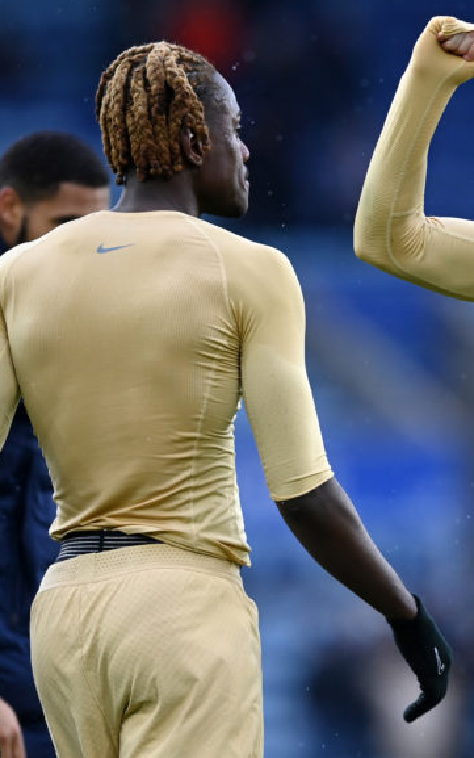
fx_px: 14932
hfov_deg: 1.8
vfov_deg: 2.9
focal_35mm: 723
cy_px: 347
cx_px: 488
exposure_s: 1/1600
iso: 1600
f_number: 3.5
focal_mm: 400
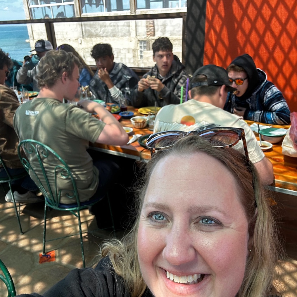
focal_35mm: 28
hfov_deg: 57.3
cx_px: 153
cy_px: 151
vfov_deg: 57.3
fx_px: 272
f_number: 1.9
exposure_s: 1/152
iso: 20
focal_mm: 2.69
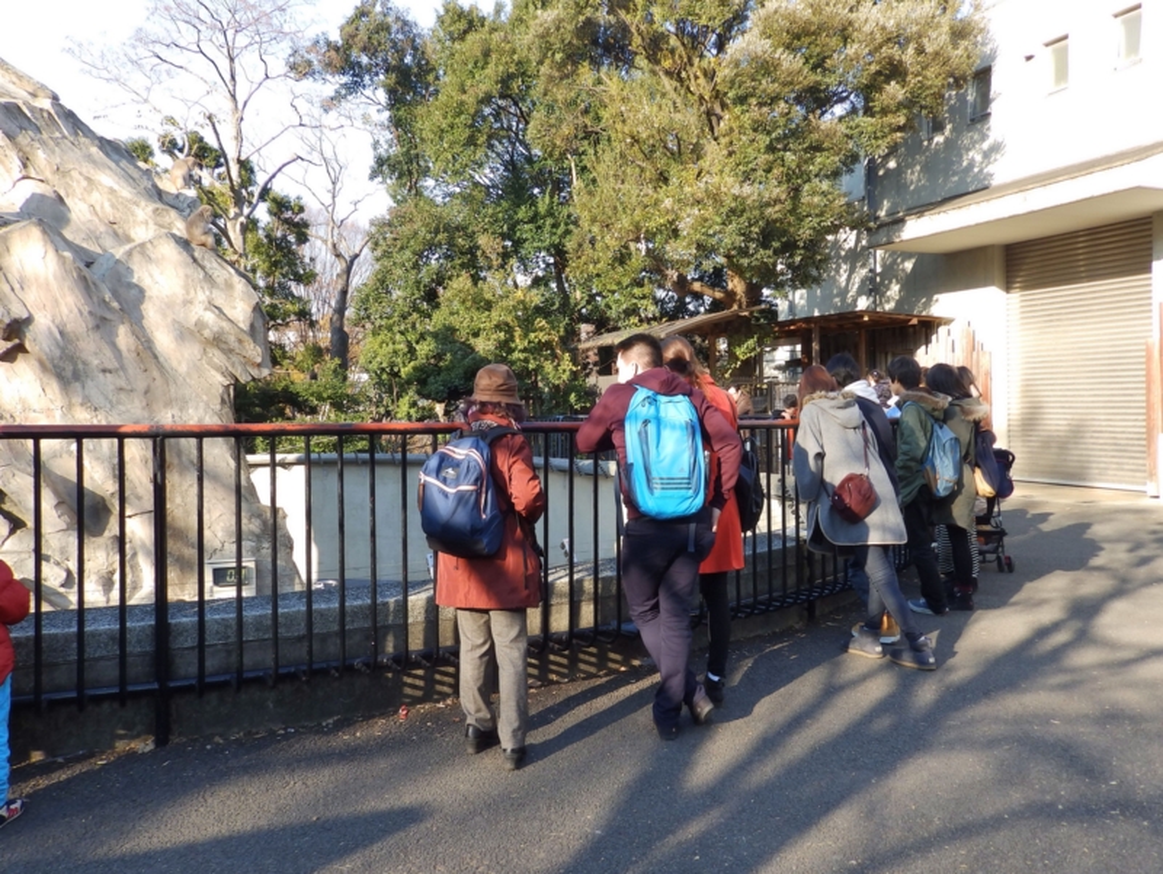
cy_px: 437
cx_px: 582
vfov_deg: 54.9
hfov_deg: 69.4
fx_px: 840
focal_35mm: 25
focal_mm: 4.6
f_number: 4
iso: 80
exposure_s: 1/125
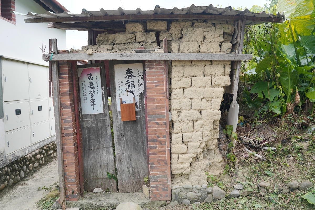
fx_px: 262
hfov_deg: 61.9
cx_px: 158
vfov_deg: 43.6
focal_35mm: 30
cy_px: 105
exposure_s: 1/160
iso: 160
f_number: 4
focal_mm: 30
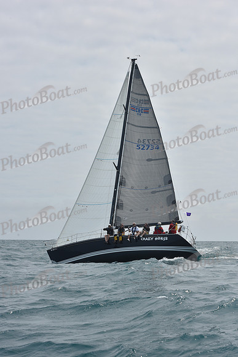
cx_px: 119
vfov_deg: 28.8
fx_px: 694
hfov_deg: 19.5
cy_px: 178
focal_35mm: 70
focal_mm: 70
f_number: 11
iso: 250
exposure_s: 1/800
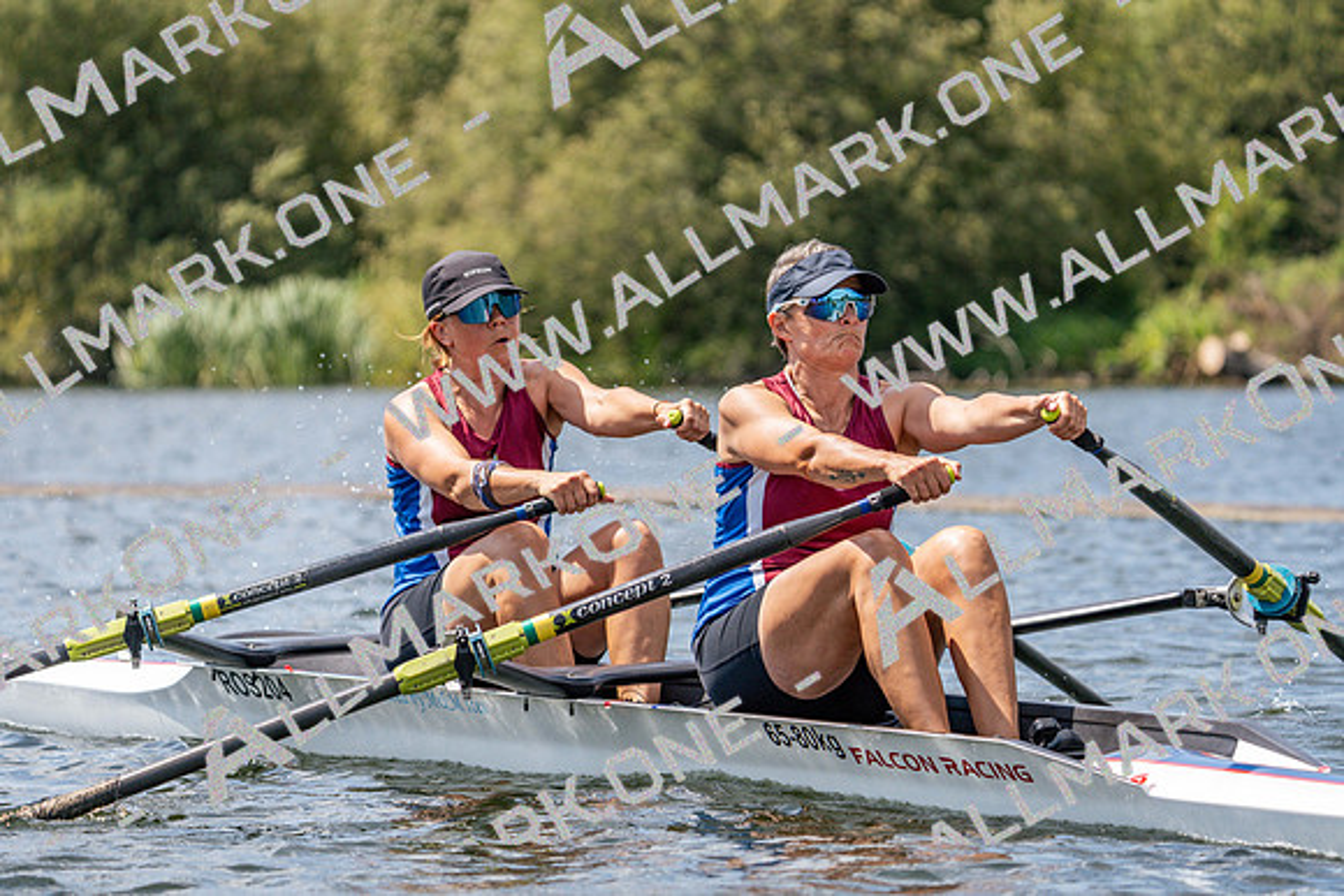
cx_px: 672
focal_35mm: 225
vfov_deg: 6.1
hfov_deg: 9.1
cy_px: 448
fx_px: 8402
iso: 320
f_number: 5.6
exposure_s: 1/2000
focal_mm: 225
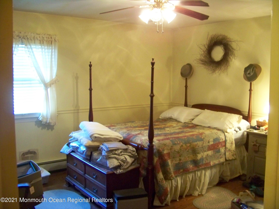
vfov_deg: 39.7
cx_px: 140
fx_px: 290
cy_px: 104
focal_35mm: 36
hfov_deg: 51.4
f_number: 2.8
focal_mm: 5.85
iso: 400
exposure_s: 1/13
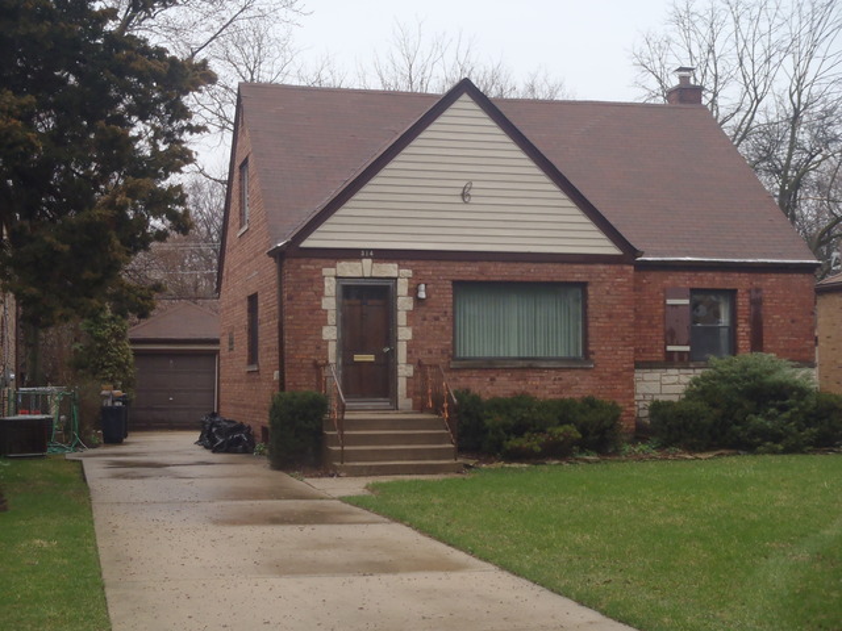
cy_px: 316
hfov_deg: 38.9
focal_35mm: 49
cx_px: 421
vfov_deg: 29.7
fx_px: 1192
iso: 160
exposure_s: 1/40
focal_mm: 8.8
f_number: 4.9
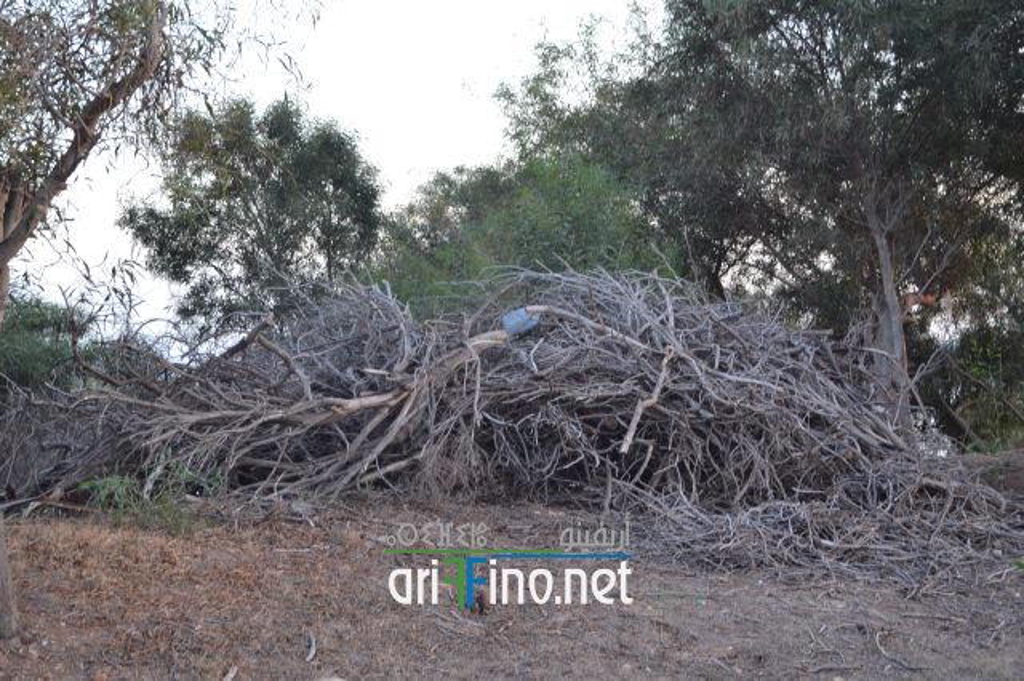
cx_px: 512
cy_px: 340
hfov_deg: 35.1
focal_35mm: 57
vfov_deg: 23.8
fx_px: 1620
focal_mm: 38
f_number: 5
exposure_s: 1/60
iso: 450
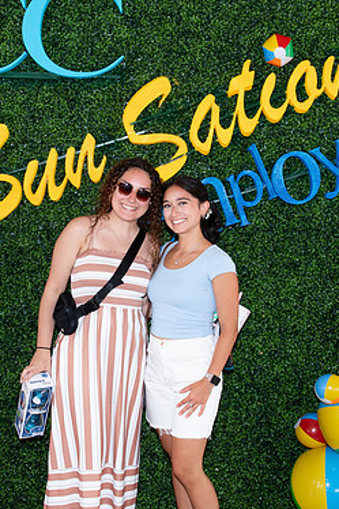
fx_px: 905
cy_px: 261
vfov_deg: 31.4
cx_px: 130
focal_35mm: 64
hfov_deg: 21.2
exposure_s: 1/160
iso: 800
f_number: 7.1
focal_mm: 32
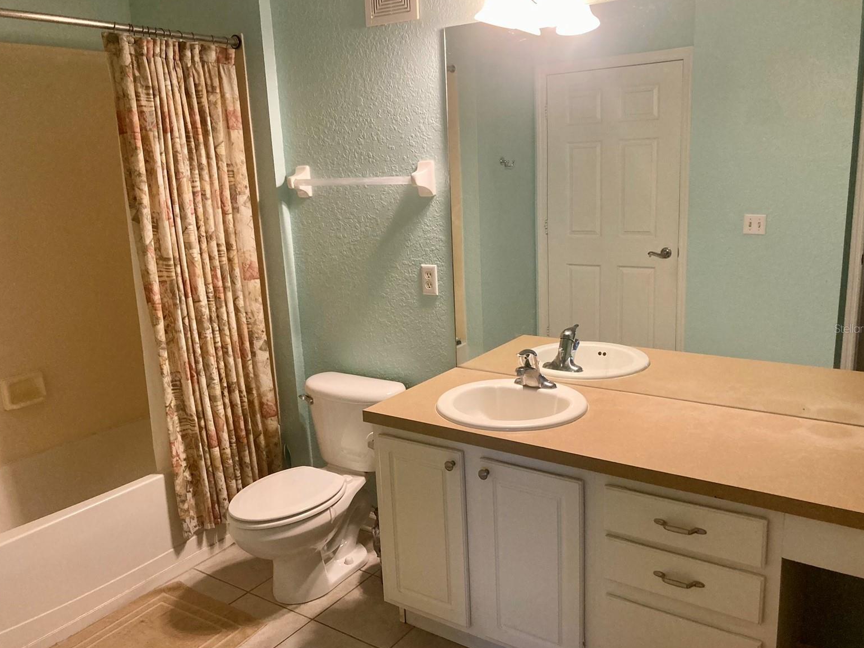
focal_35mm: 29
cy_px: 328
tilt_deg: -14.2
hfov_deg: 61.7
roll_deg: +1.3
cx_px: 440
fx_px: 724
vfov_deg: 48.2
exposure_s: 1/60
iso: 200
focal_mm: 3.99
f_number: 1.8
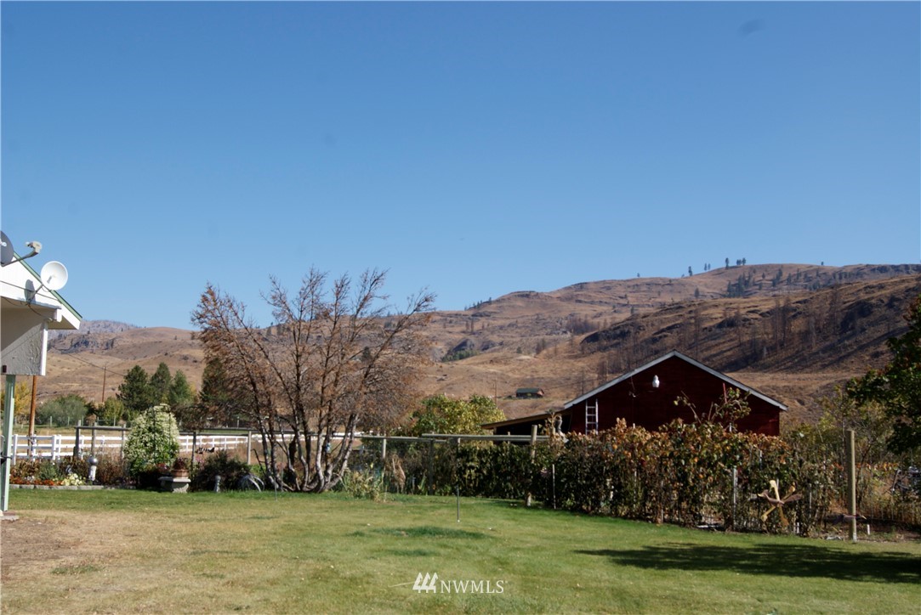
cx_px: 460
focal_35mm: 42
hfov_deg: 46.4
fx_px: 1075
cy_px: 308
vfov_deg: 32.0
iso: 100
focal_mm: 28
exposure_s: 1/160
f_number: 11
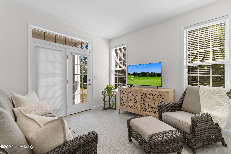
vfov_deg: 77.3
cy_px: 77
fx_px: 96
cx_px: 116
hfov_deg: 100.4
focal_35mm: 15
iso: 100
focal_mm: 10
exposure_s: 1/5
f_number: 4.5
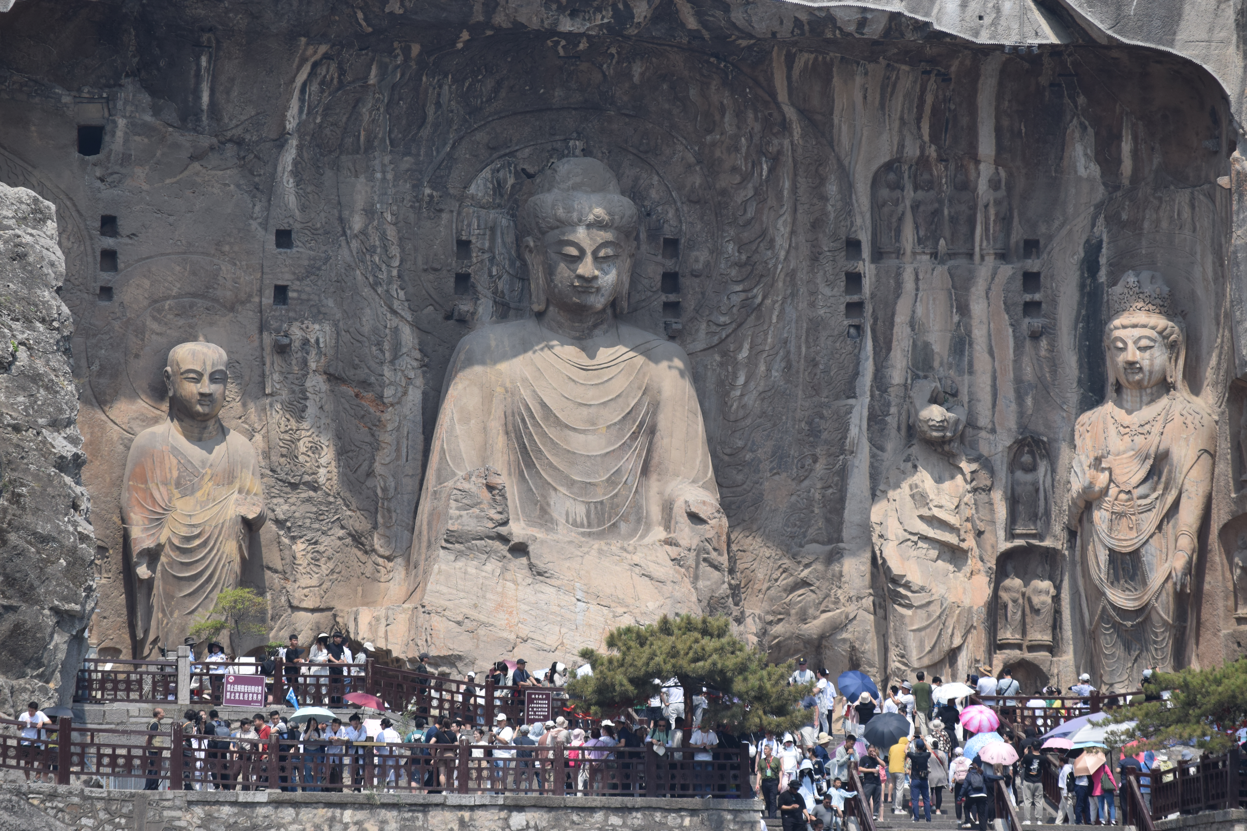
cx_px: 624
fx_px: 8053
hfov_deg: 8.9
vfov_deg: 5.9
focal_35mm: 232
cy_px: 416
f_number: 7.1
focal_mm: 155
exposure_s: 1/1600
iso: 400
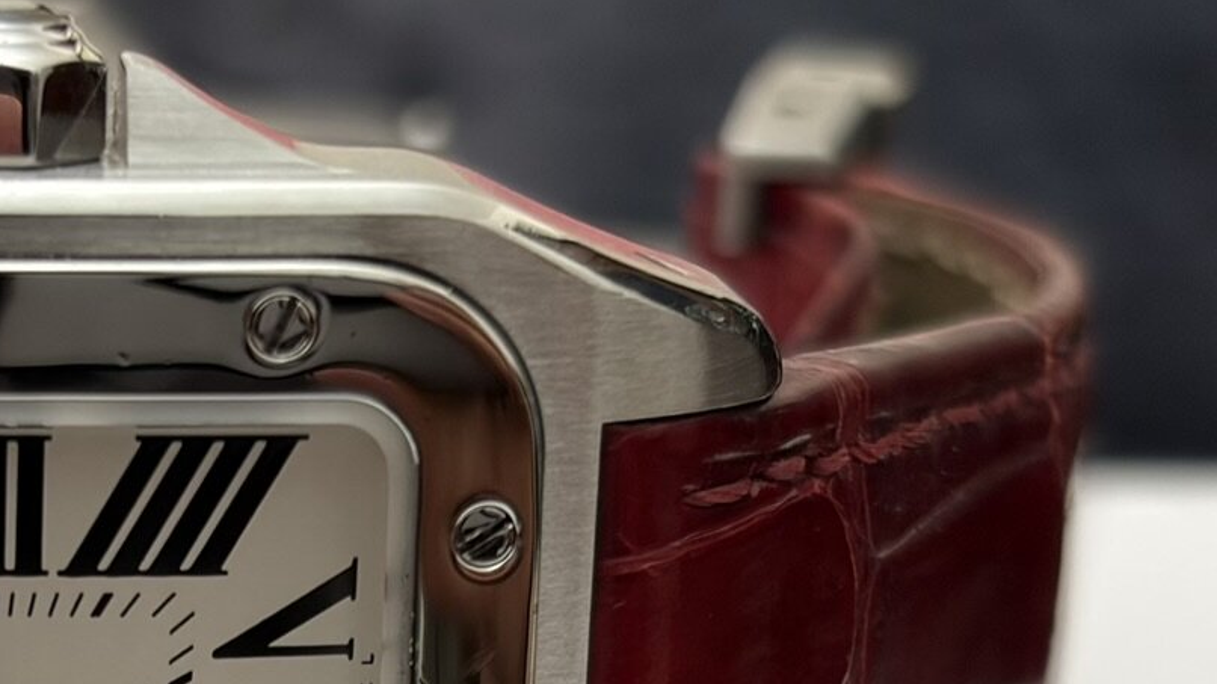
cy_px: 889
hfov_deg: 14.6
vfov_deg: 8.3
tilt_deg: -18.3
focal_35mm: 144
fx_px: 4646
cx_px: -38
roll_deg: -1.0
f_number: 1.6
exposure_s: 1/50
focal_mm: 5.96
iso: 64
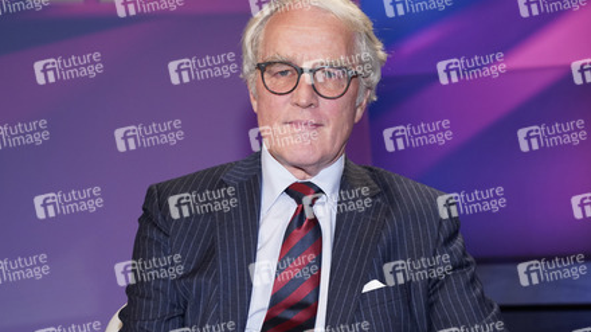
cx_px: 302
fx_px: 689
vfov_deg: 27.1
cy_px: 169
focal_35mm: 44
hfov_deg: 46.4
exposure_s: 1/125
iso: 1600
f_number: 4.5
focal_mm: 41
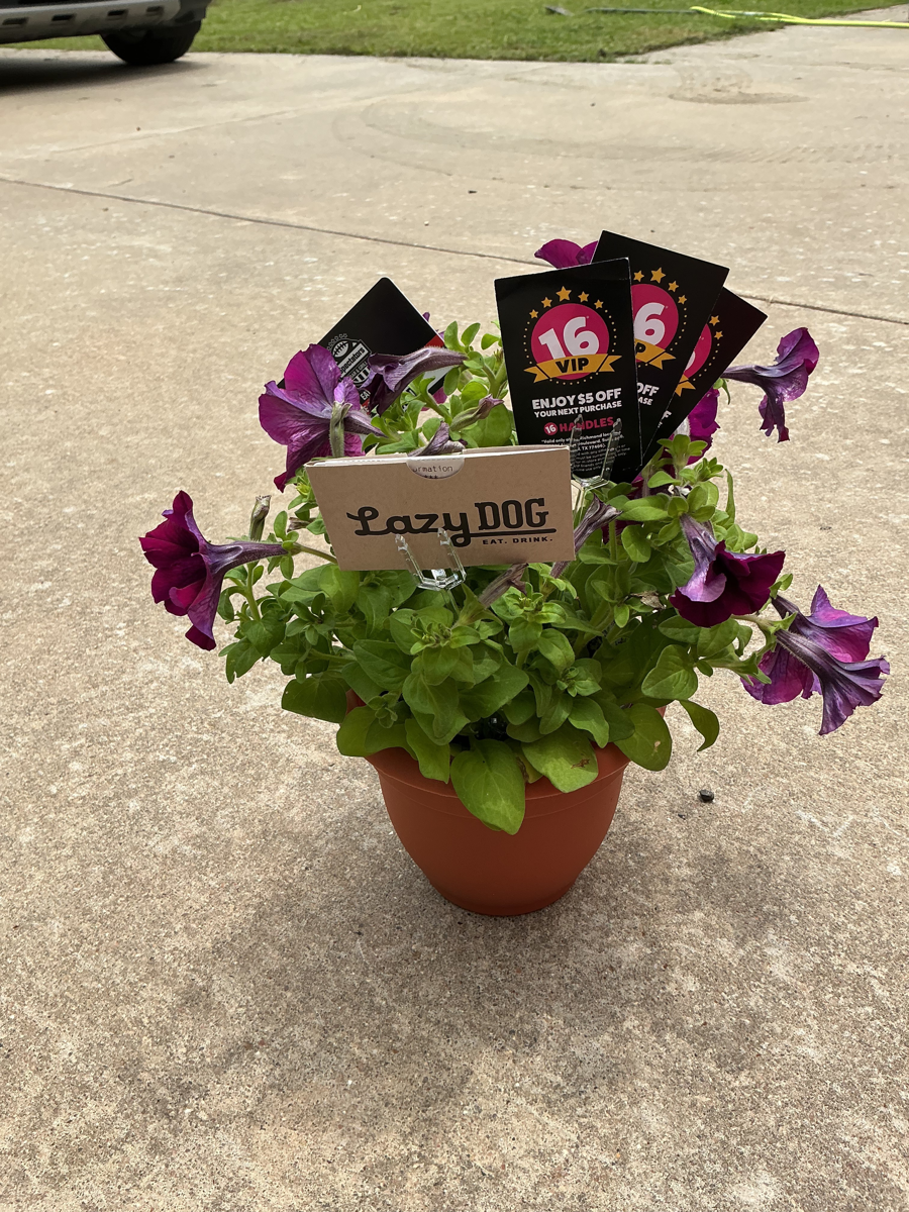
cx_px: 454
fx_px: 1015
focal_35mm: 29
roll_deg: +2.4
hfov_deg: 48.2
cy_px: 606
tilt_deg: -33.6
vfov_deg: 61.7
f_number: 1.8
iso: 25
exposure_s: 1/1984
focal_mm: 3
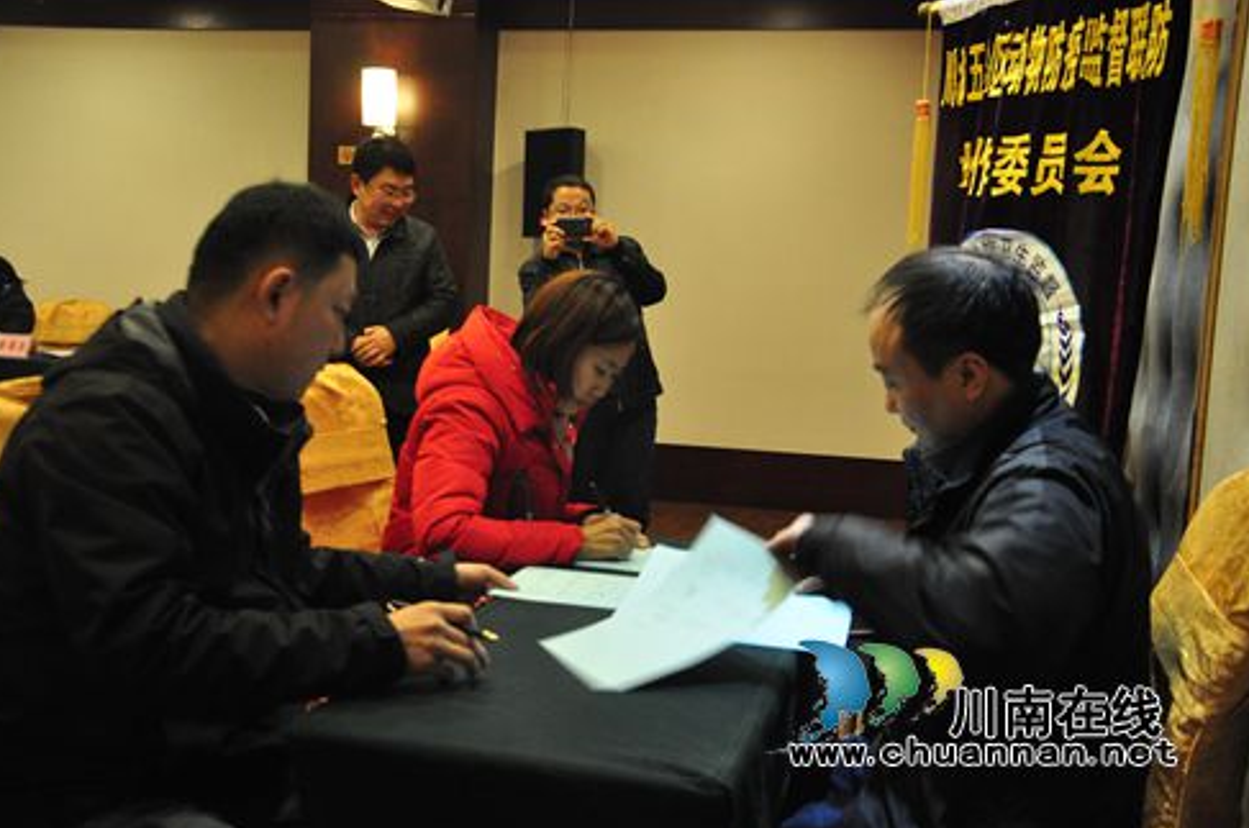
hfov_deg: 50.2
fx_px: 1334
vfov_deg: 34.5
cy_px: 423
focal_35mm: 39
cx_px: 623
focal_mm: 25
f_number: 4
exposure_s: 1/30
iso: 1800
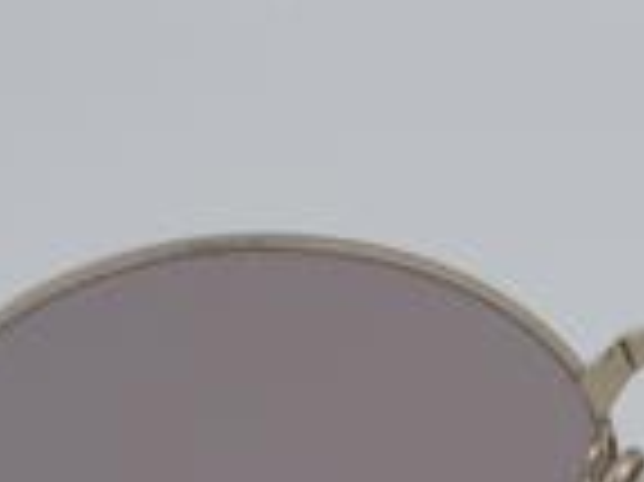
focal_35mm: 221
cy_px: 477
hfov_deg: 8.9
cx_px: 734
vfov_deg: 6.7
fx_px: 4114
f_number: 32
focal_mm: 55
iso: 100
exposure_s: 1/4
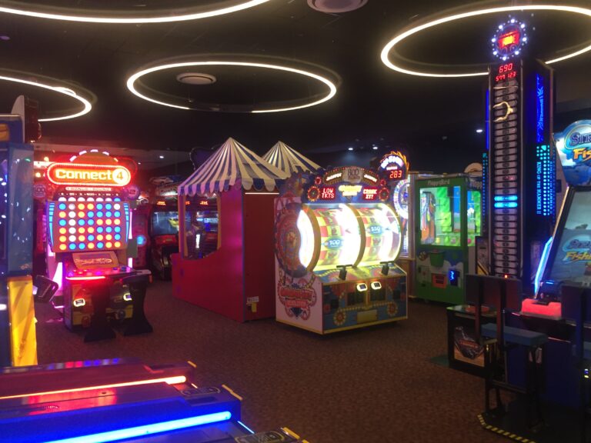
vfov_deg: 48.2
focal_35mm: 29
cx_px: 296
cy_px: 222
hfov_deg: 61.7
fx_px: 495
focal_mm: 4.15
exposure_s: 1/33
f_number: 2.2
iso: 160
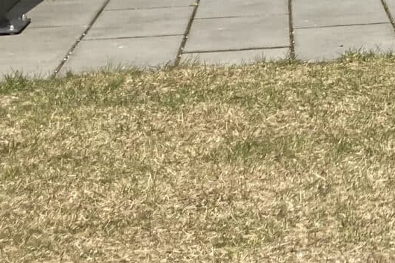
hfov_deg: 13.2
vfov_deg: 9.3
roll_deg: +0.8
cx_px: 702
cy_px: -197
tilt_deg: -0.7
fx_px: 1546
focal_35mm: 141
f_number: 1.8
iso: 20
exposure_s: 1/2088
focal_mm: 3.99
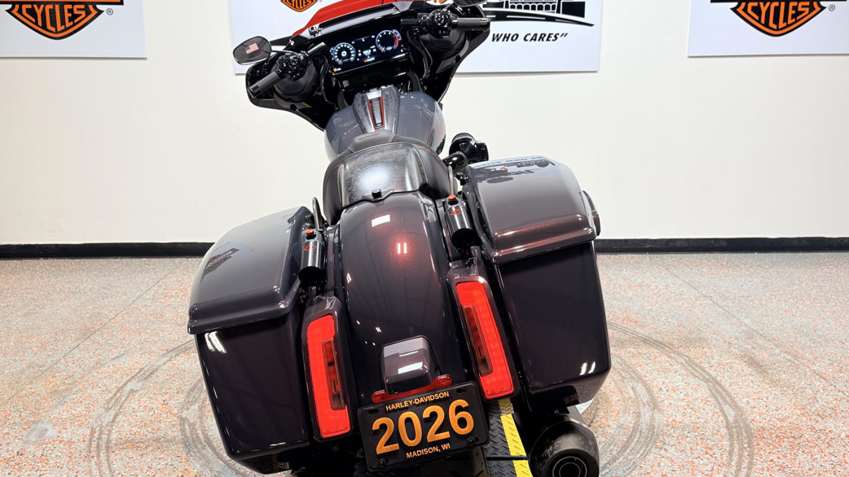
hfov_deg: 66.1
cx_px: 421
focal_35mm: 29
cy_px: 232
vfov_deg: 40.2
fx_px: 653
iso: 40
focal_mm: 5.96
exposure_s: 1/120
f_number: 1.6
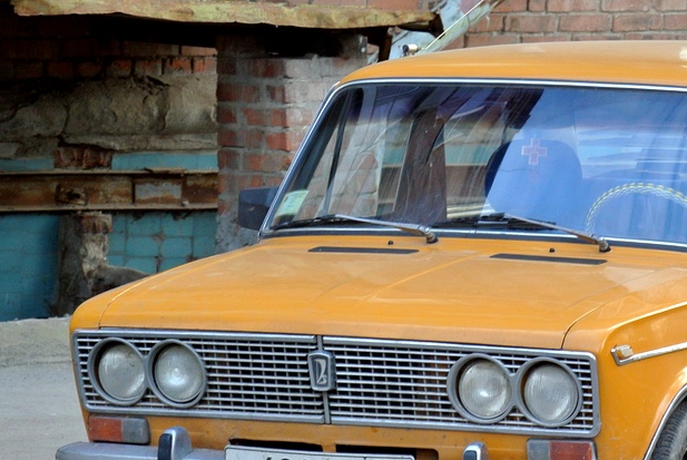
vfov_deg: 4.3
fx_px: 6171
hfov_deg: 6.4
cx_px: 559
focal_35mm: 323
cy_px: 257
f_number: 4.5
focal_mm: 61.6
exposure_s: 1/60
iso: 200
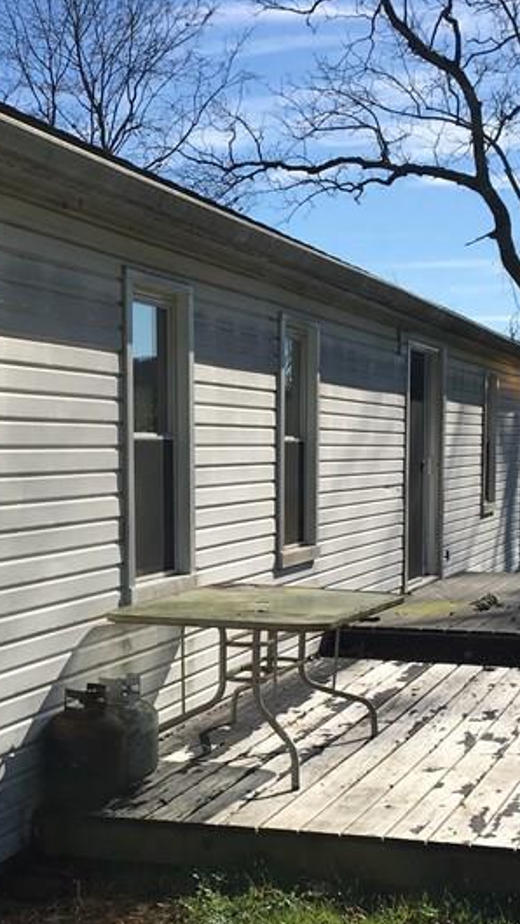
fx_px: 1496
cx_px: 31
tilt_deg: -5.6
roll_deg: +0.8
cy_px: 628
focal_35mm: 61
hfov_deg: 19.3
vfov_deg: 34.0
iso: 25
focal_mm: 4.15
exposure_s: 1/2262
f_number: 2.2
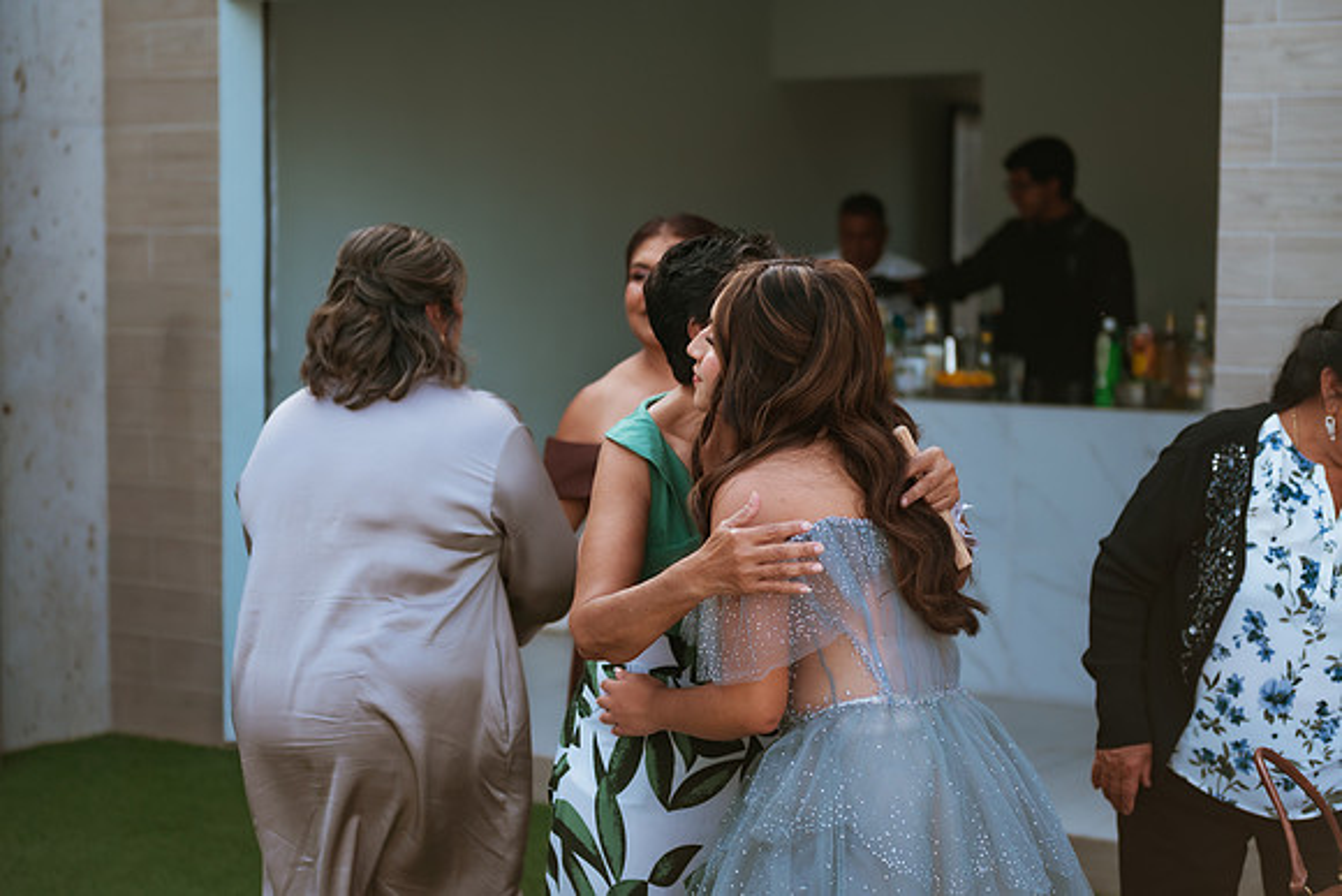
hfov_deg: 28.8
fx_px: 2610
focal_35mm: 70
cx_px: 671
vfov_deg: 19.5
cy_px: 448
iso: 100
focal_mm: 70
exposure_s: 1/800
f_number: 2.8
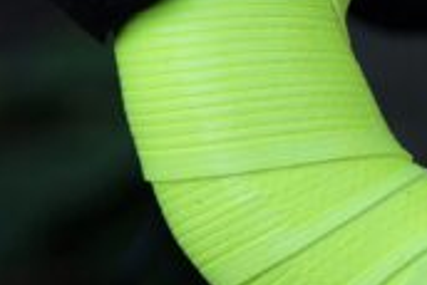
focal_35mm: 268
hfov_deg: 7.6
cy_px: 25
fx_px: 3181
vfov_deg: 5.1
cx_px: 586
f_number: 2.8
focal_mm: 30
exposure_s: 1/250
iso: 100
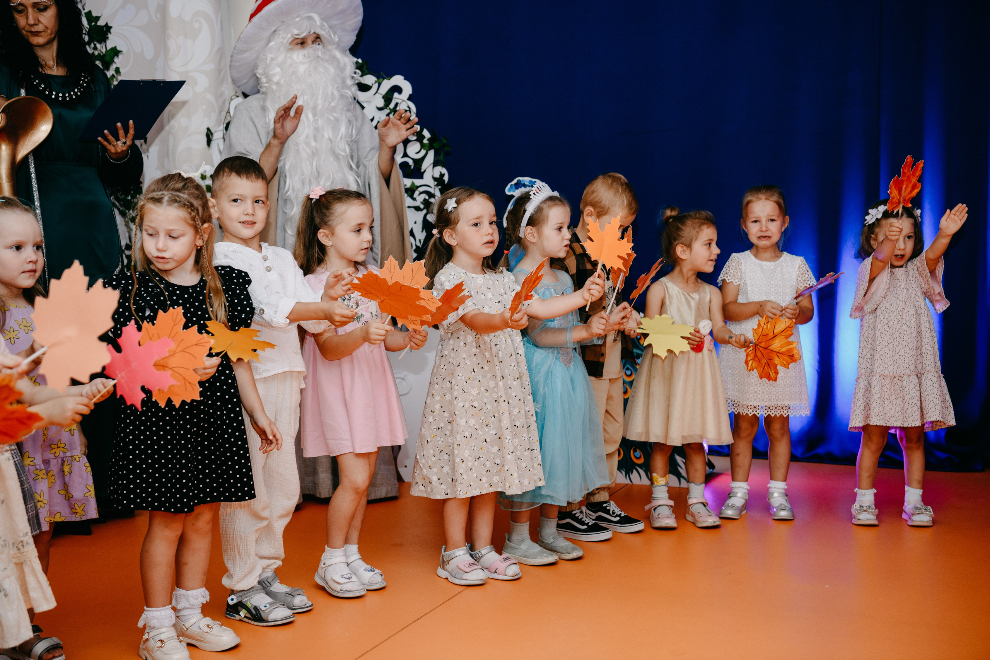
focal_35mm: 55
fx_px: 1512
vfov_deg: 24.6
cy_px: 330
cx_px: 495
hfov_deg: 36.2
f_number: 4
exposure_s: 1/160
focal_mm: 55
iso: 250
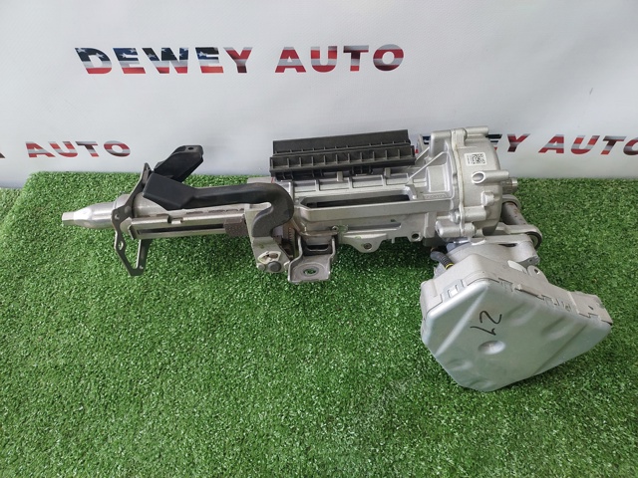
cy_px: 239
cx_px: 319
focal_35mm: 28
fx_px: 516
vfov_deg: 49.7
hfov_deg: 63.4
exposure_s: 1/50
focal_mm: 5.32
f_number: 1.8
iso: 320
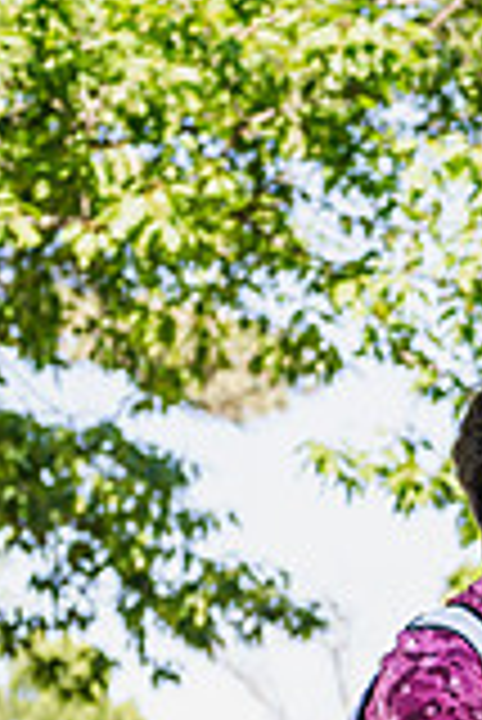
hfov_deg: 8.0
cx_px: 1009
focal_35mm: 163
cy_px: 623
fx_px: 3266
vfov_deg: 12.5
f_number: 3.2
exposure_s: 1/250
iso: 100
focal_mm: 45
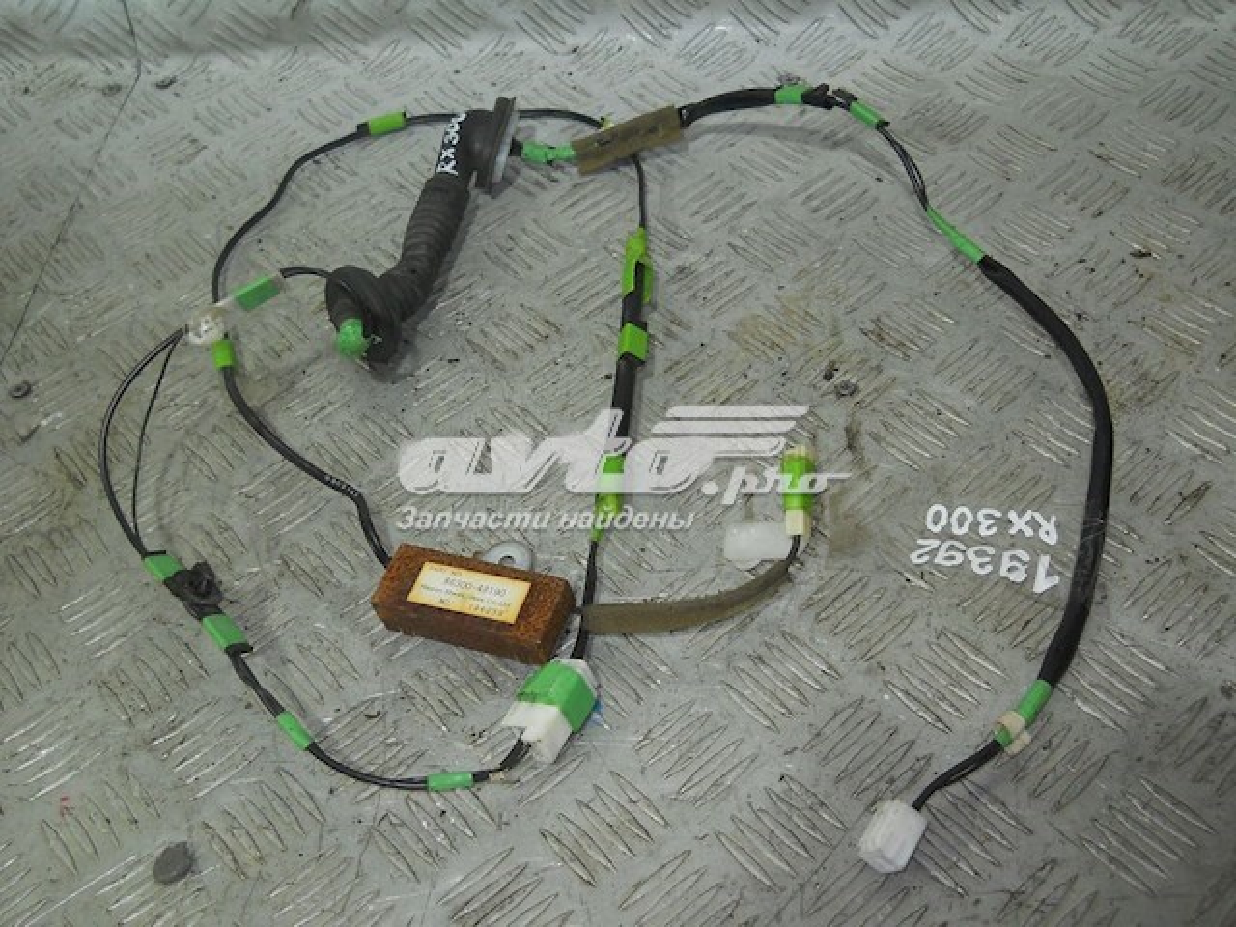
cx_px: 618
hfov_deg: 45.8
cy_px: 464
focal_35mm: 41
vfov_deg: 35.1
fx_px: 1464
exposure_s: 1/30
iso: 125
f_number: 3.1
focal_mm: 6.72
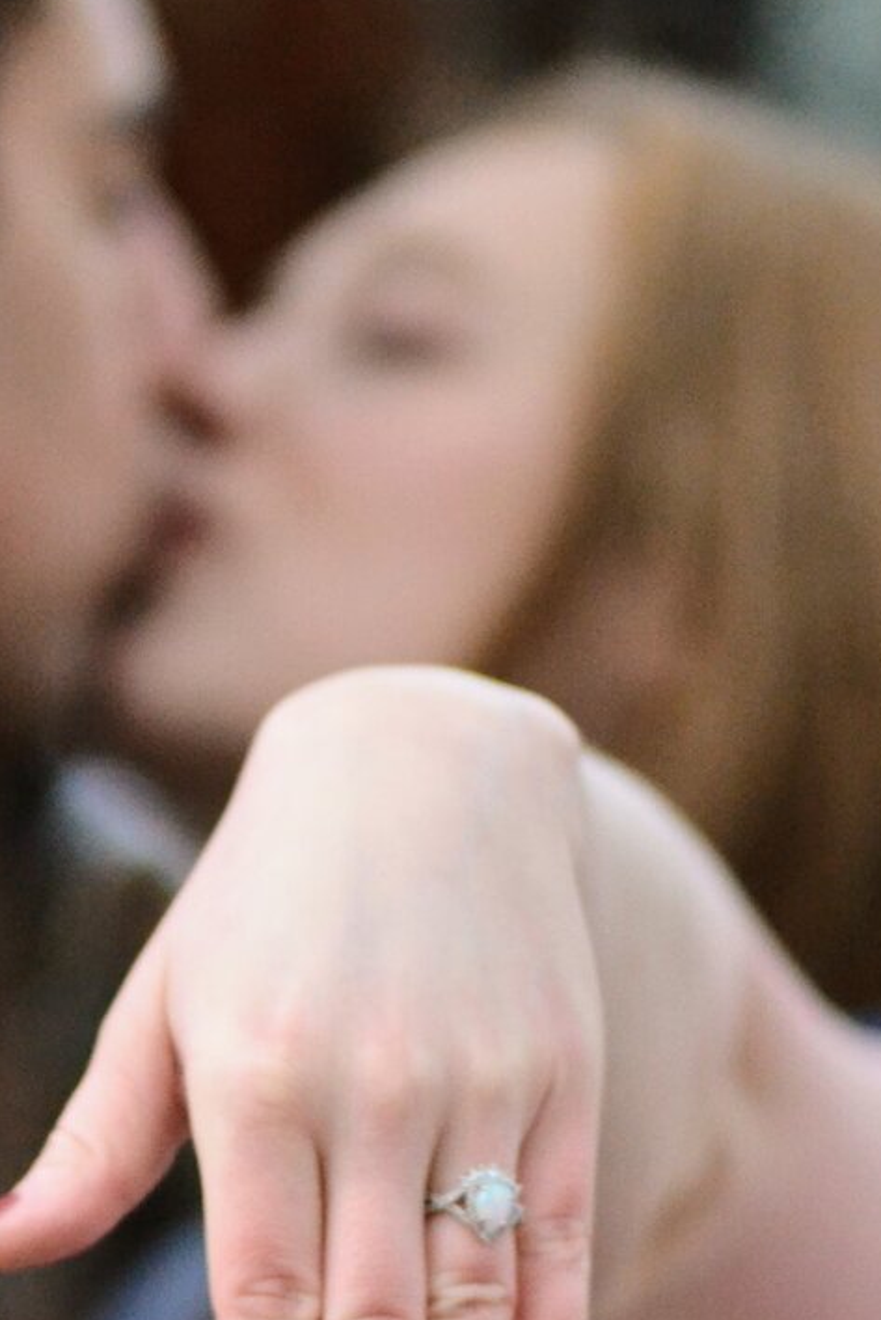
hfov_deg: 4.0
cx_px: 45
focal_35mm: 345
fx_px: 12670
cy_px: 1149
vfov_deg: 6.0
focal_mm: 85
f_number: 1.4
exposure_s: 1/500
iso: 1600
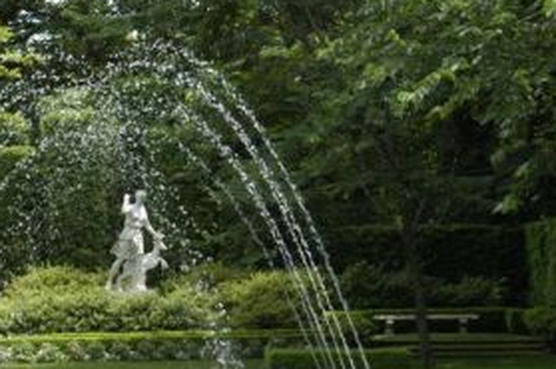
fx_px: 2081
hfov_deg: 15.1
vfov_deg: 10.1
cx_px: 120
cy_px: 225
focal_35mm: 135
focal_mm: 56
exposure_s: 1/180
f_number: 7.1
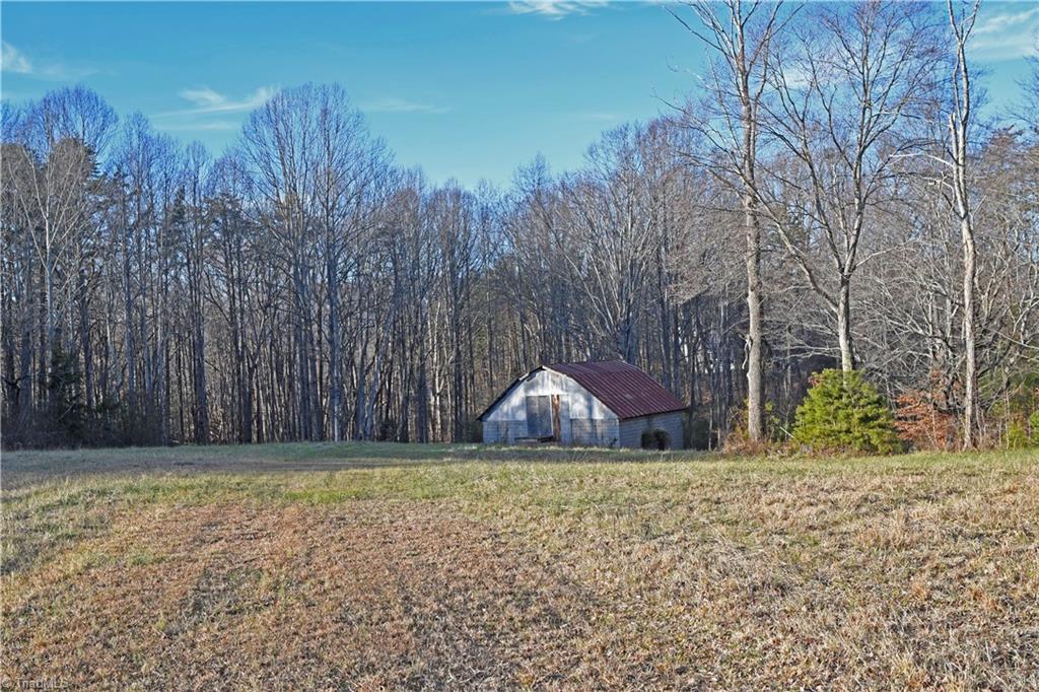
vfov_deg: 31.9
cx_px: 520
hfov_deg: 46.4
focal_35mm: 42
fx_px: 1212
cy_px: 346
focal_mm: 28
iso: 100
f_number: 6.3
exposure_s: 1/125
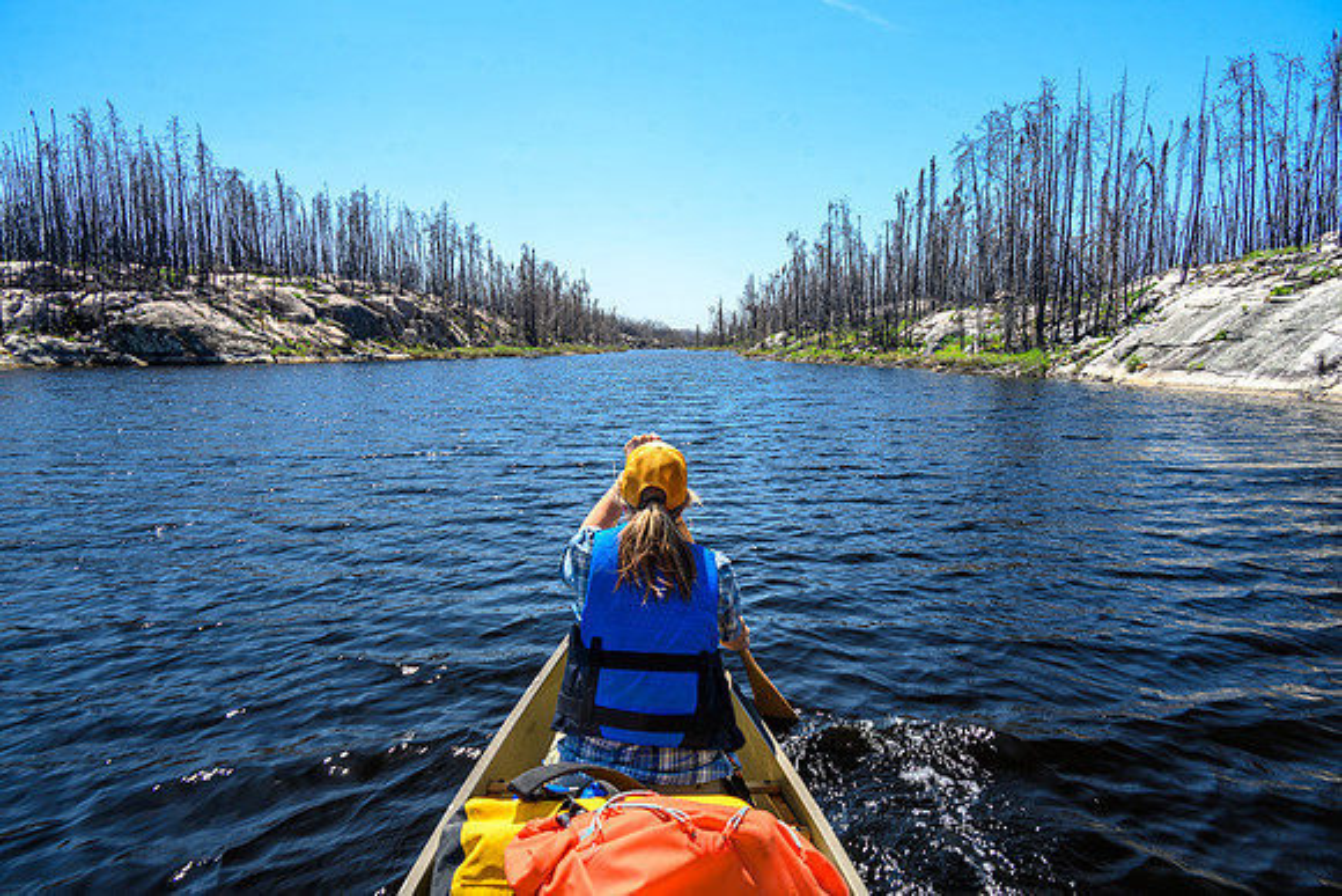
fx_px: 926
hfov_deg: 71.9
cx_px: 671
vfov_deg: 51.6
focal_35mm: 25
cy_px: 448
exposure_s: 1/80
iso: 100
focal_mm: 24
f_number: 8
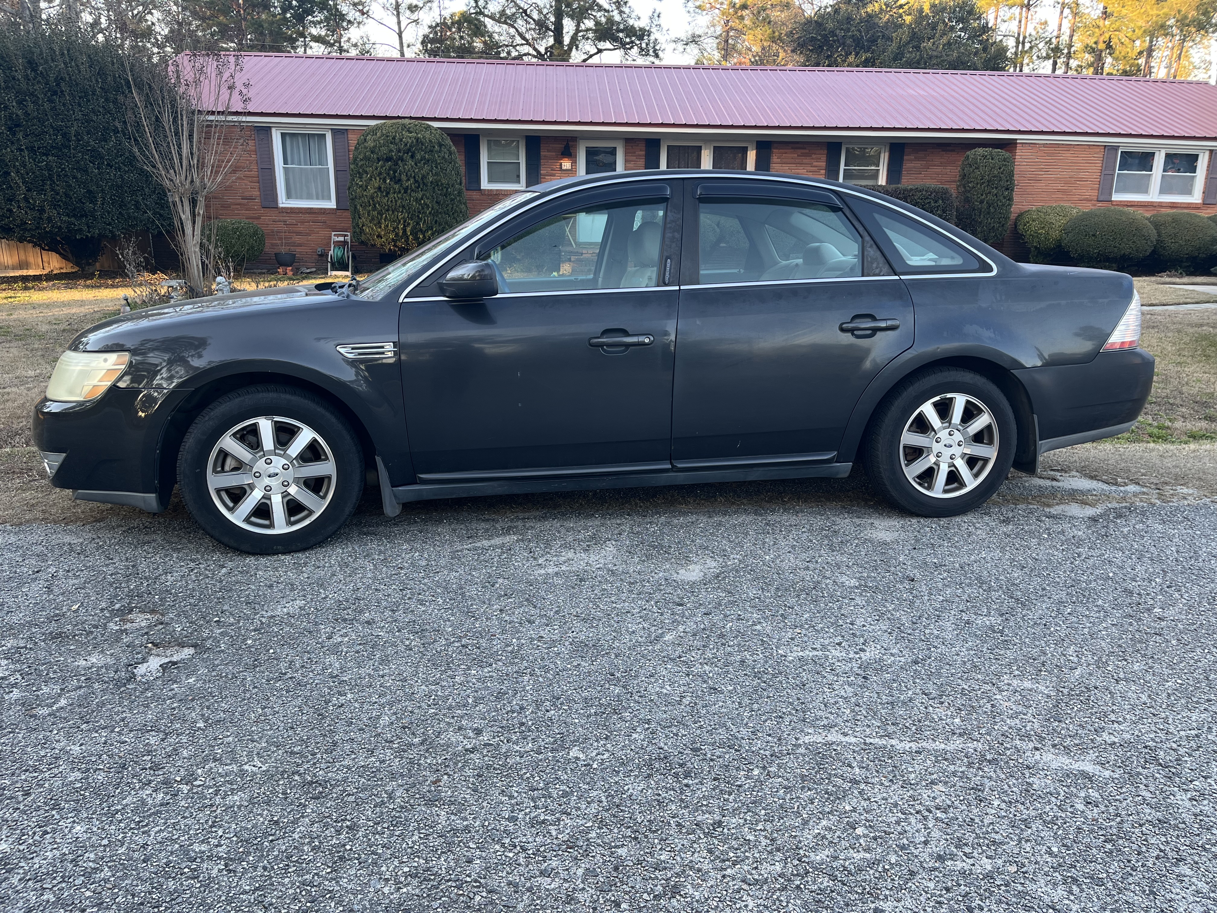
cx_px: 608
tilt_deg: -17.8
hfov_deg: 67.3
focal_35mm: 26
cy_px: 456
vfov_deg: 53.1
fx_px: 914
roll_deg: -0.8
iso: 40
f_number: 1.6
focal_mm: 5.1
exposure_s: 1/122
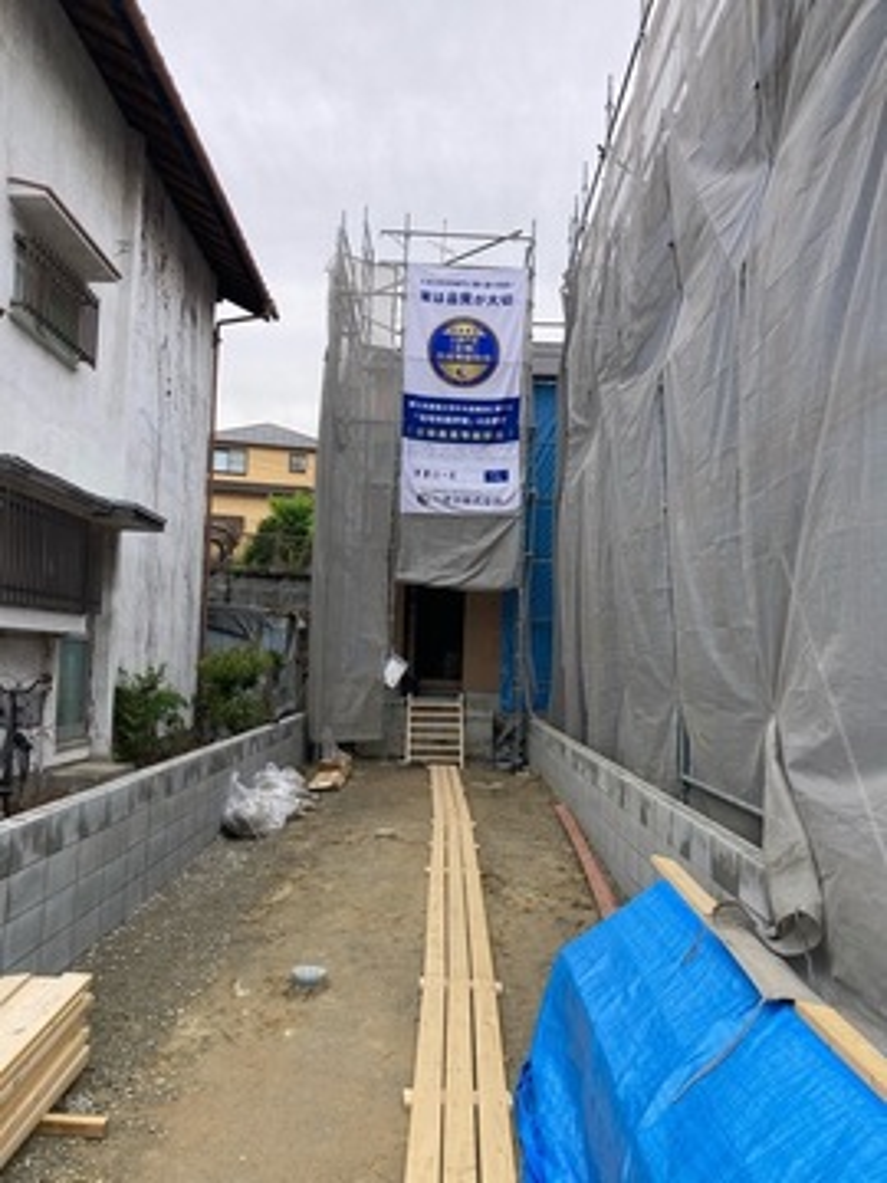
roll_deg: -1.8
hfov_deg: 49.7
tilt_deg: +6.1
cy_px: 592
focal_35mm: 28
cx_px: 444
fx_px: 957
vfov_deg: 63.4
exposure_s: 1/1412
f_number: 1.8
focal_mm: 3.99
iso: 20
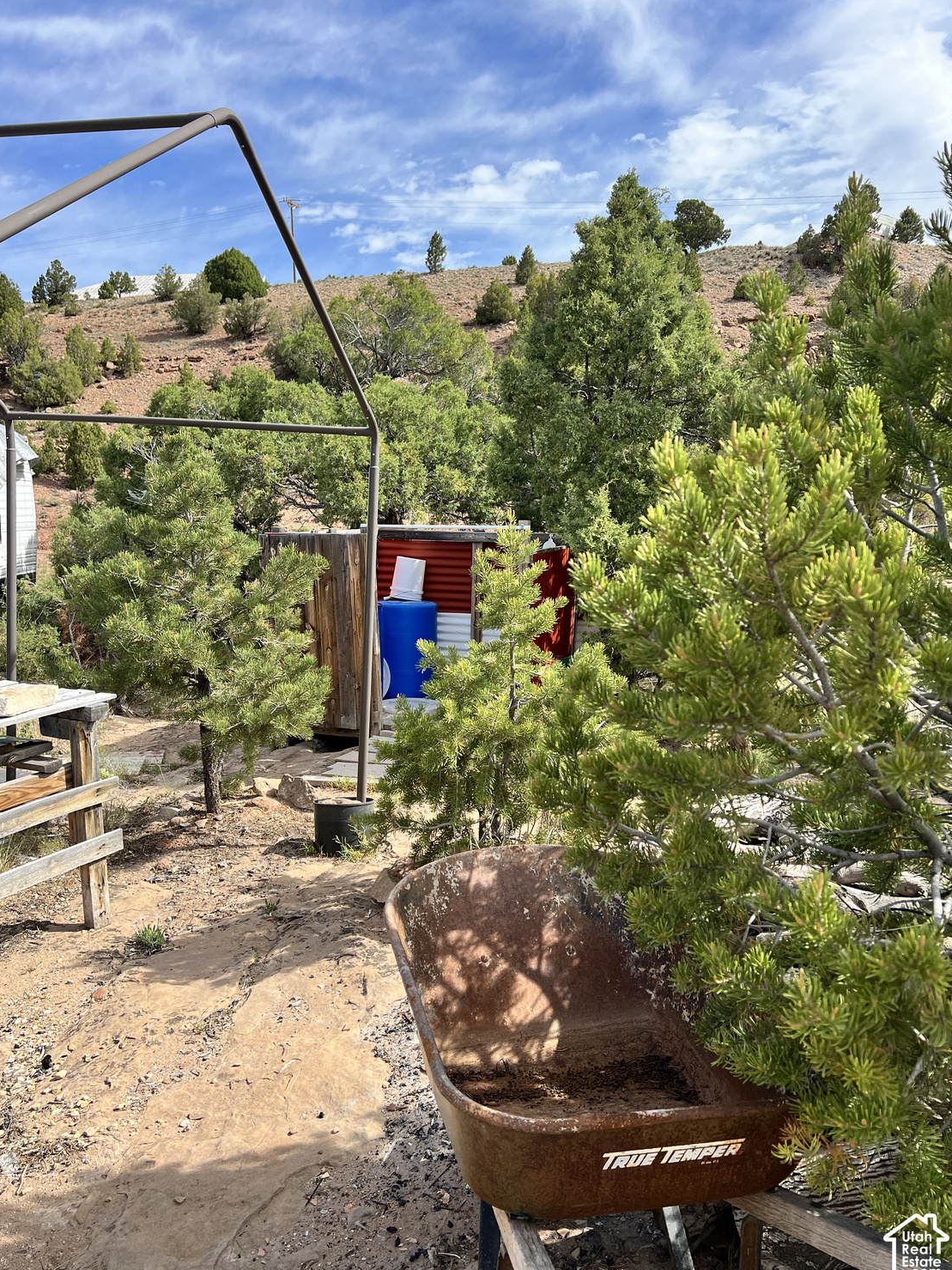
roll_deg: +1.2
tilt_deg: -9.4
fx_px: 990
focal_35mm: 27
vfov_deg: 65.3
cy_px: 637
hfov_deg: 51.3
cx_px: 470
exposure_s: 1/2252
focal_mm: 5.7
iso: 50
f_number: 1.5
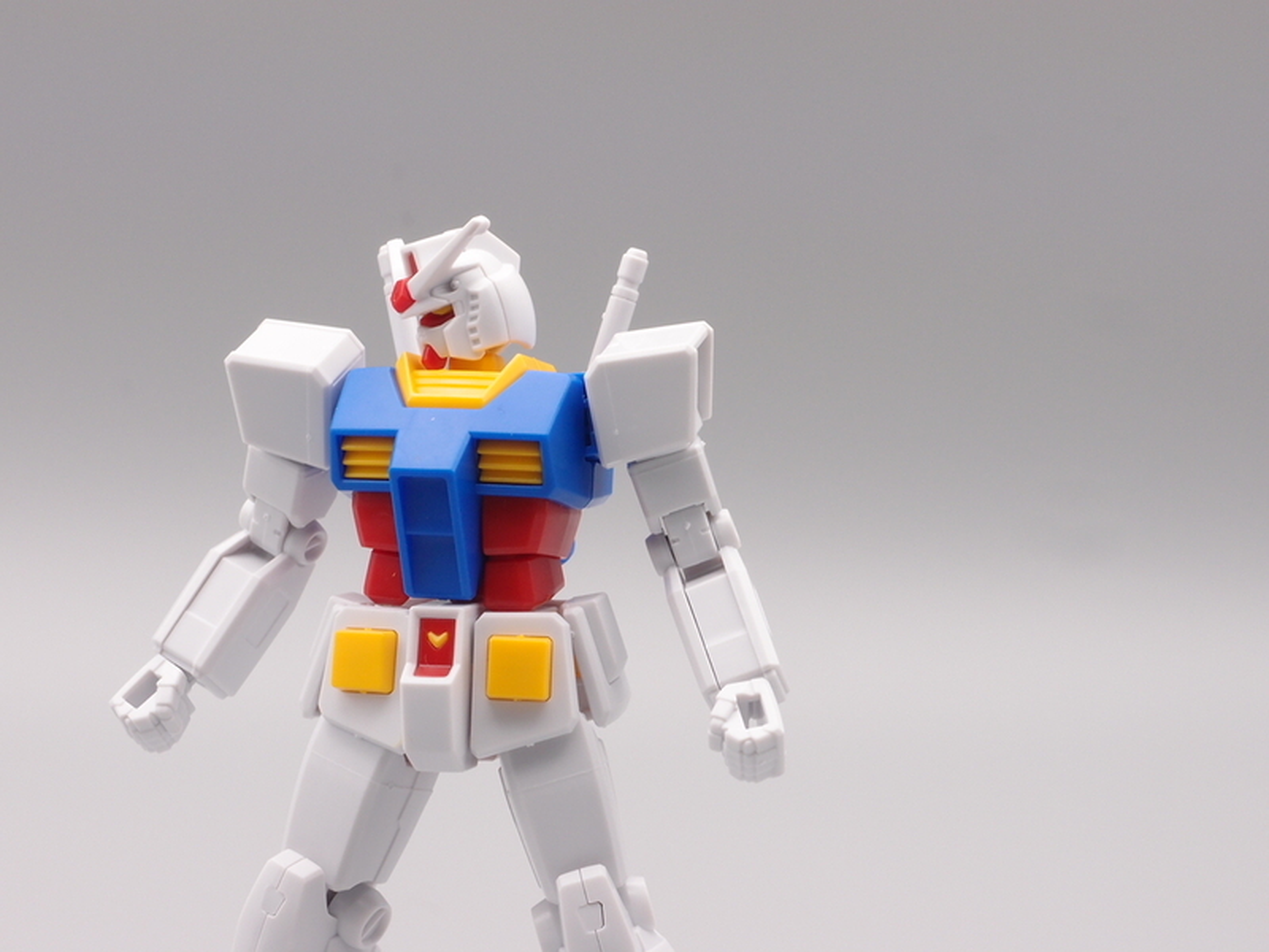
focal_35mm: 100
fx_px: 3666
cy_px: 476
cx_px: 634
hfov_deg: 19.6
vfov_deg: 14.8
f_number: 8
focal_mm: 21.55
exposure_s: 1/10
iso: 100
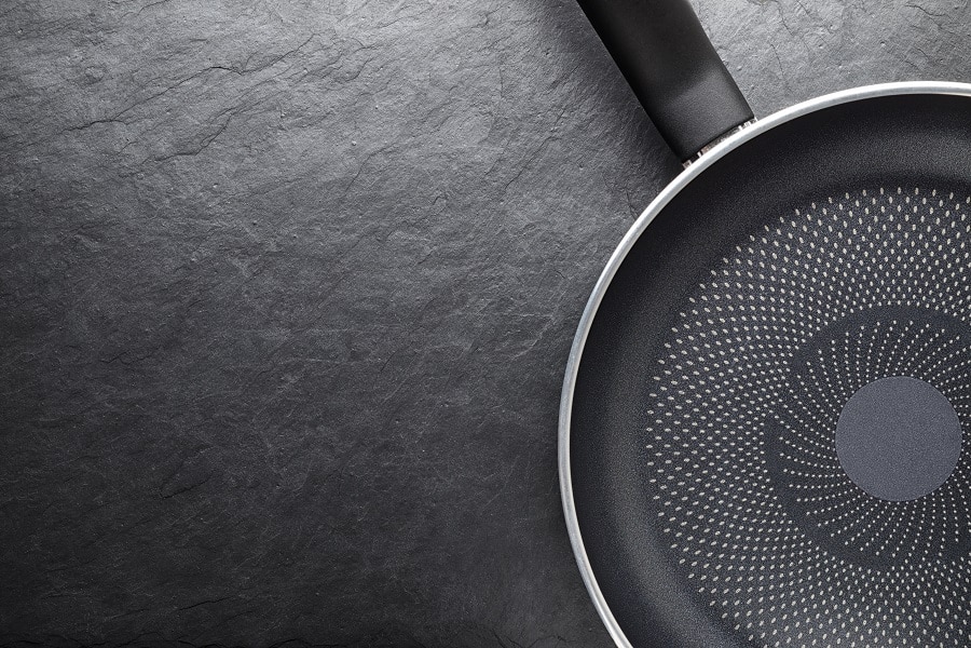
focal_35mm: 60
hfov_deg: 33.4
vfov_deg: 22.6
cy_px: 324
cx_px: 486
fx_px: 1618
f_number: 16
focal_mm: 60
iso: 100
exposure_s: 1/100
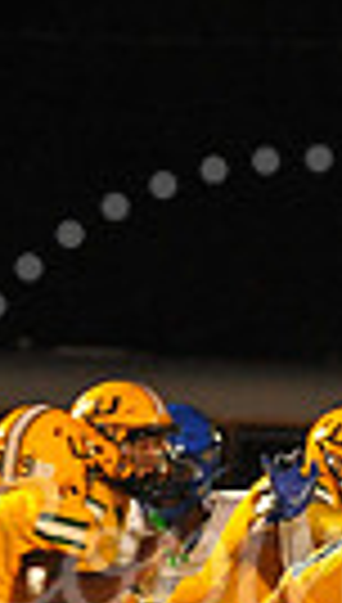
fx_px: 14483
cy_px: 572
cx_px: 310
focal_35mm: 904
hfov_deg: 1.4
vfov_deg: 2.4
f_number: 5.6
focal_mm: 200
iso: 3200
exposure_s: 1/160
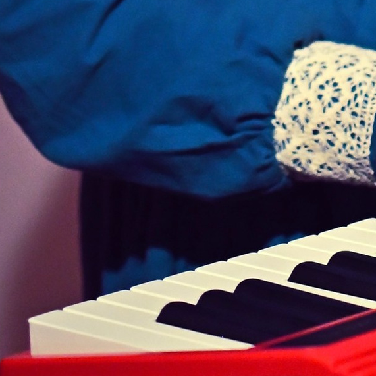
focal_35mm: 286
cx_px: 261
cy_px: -799
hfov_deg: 6.1
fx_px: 3515
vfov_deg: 5.7
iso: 4000
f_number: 2.2
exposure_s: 1/1000
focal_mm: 50
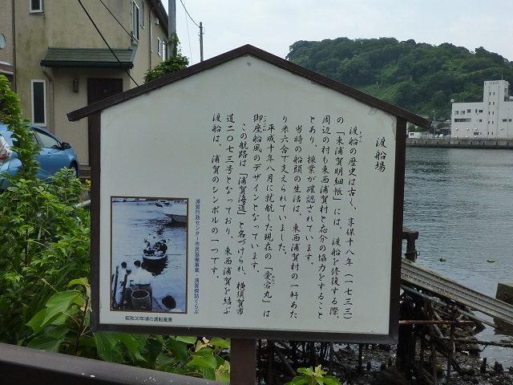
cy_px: 192
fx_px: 563
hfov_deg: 49.0
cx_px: 256
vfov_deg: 37.7
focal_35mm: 38
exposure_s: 1/640
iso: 125
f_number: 4
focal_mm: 4.4
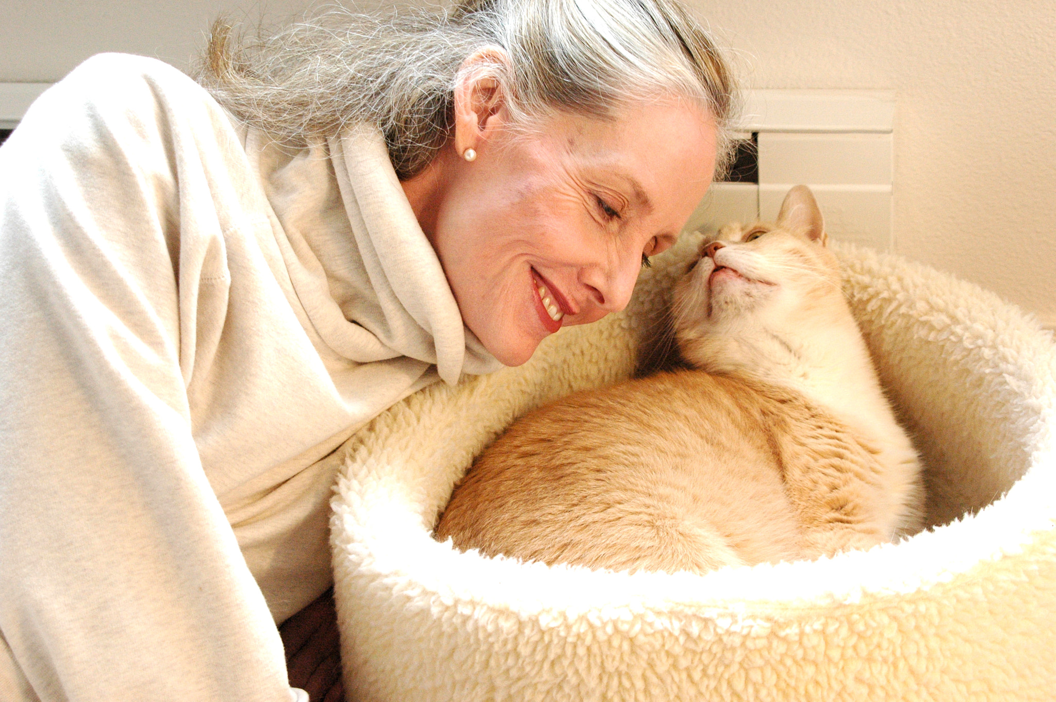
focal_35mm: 69
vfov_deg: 19.7
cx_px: 528
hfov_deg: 29.3
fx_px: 2022
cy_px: 351
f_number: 4.2
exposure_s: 1/60
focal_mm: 46
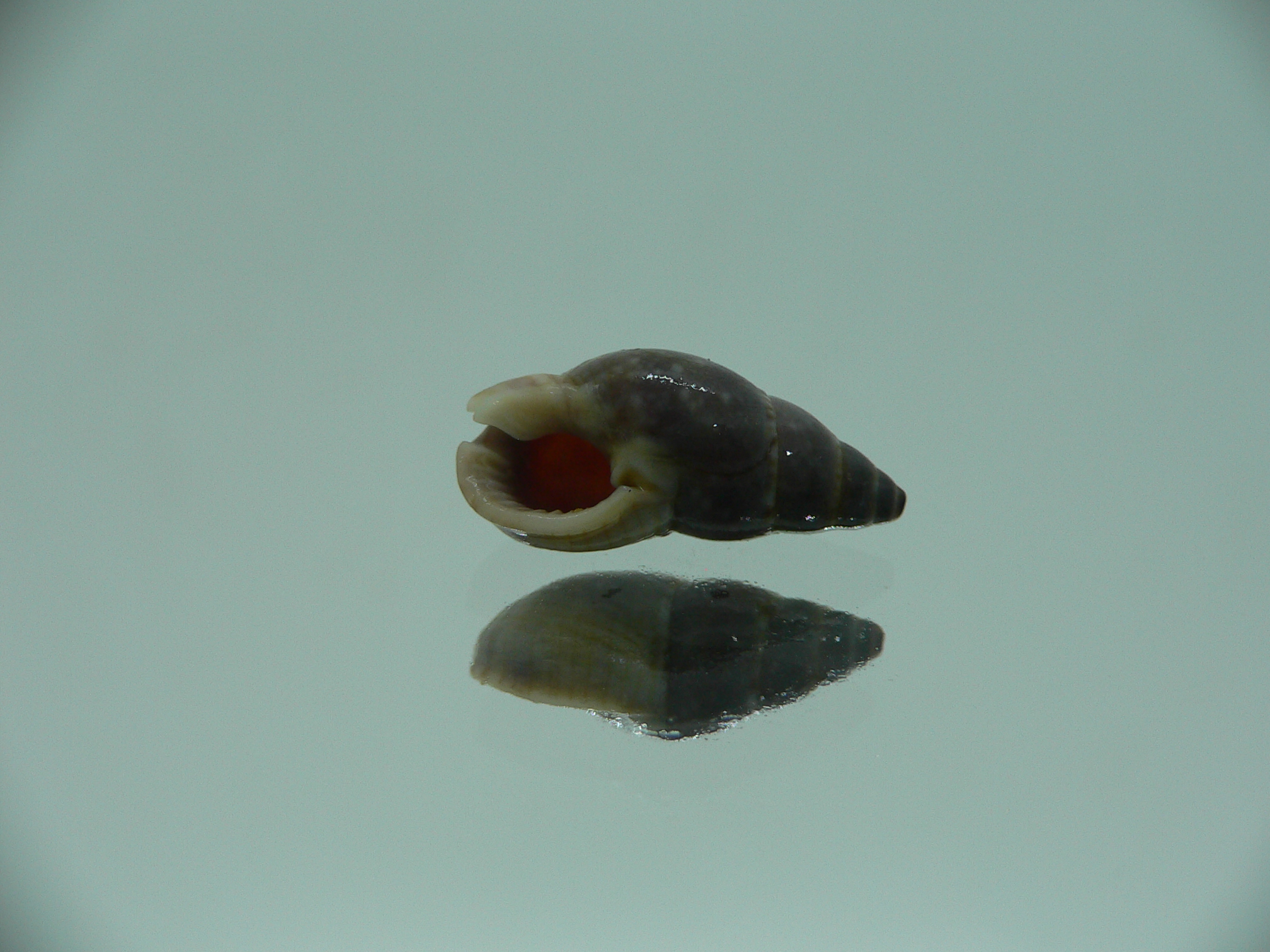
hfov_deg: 52.6
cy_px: 476
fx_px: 1284
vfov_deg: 40.7
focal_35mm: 35
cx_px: 635
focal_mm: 4.6
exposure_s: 1/60
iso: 80
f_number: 2.8
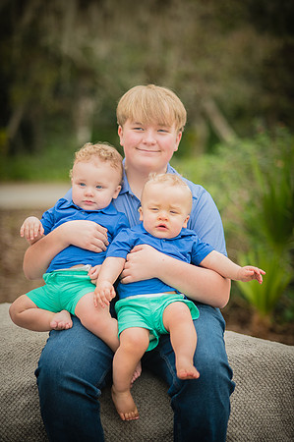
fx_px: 1044
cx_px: 147
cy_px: 221
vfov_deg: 23.9
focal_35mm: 85
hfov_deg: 16.0
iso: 160
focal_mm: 85
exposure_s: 1/250
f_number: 2
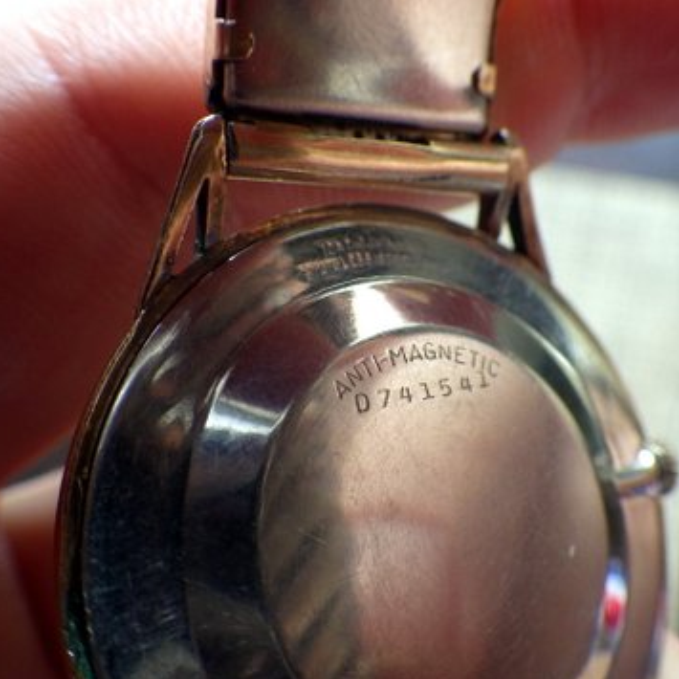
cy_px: 342
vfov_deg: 44.9
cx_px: 375
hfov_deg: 44.9
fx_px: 821
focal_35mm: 37
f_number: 3.1
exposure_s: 1/45
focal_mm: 5.5
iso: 320
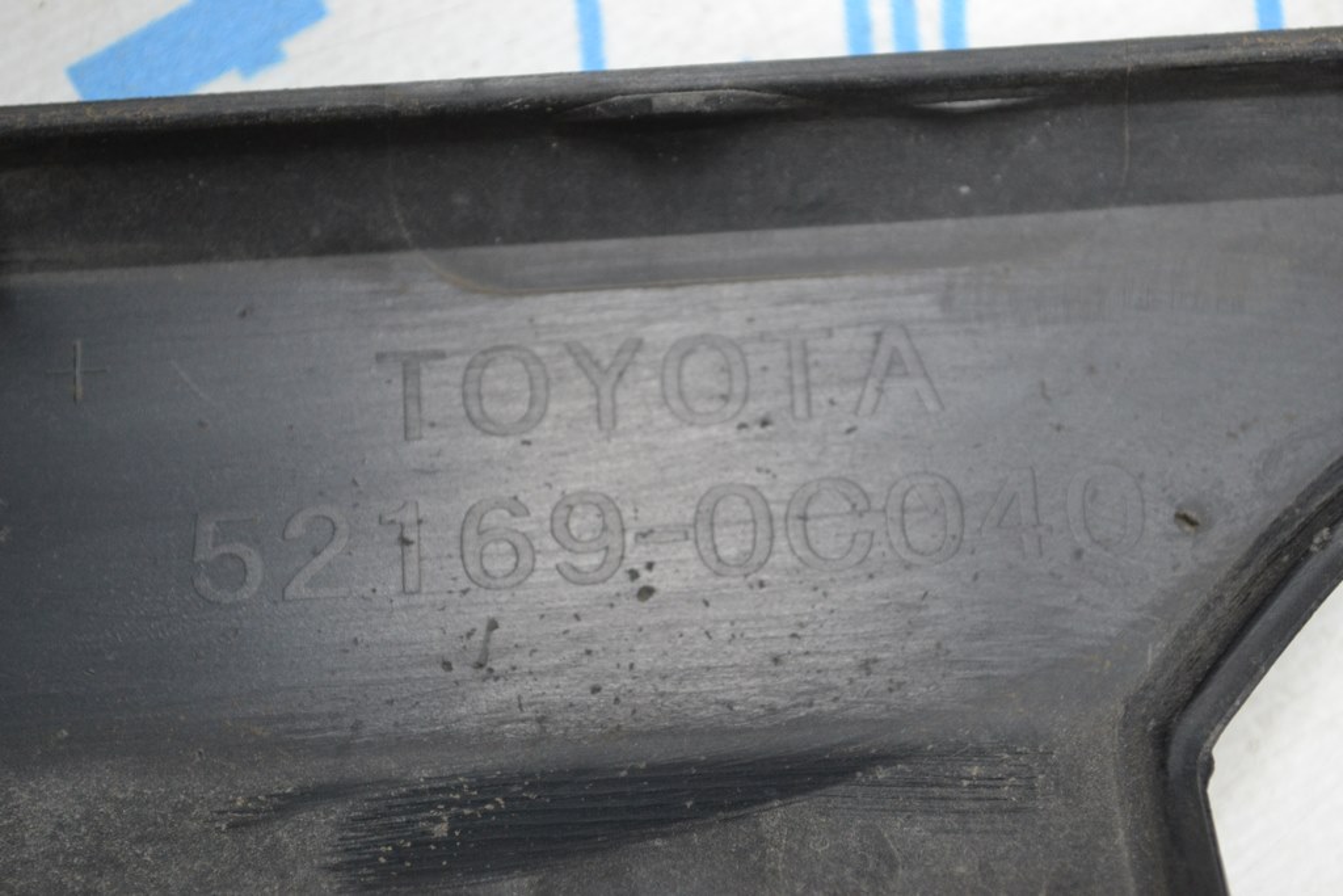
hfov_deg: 24.6
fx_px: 3078
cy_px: 448
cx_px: 672
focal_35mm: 82
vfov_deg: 16.6
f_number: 5.6
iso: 1000
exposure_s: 1/60
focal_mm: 55
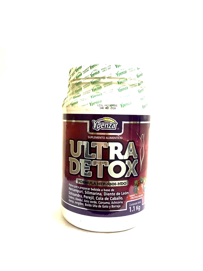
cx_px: 102
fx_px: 242
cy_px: 136
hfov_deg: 45.4
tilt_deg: -2.6
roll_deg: -0.6
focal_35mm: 31
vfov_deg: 58.4
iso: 320
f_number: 2.4
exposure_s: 1/60
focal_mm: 3.3
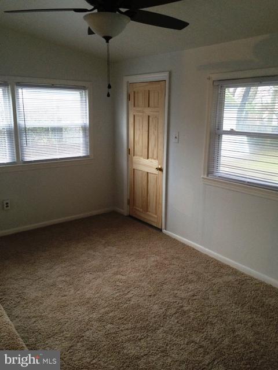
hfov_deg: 48.2
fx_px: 311
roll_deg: -0.7
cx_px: 139
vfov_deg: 61.7
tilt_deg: -12.6
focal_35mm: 29
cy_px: 185
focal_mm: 4.15
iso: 160
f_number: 2.2
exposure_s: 1/30
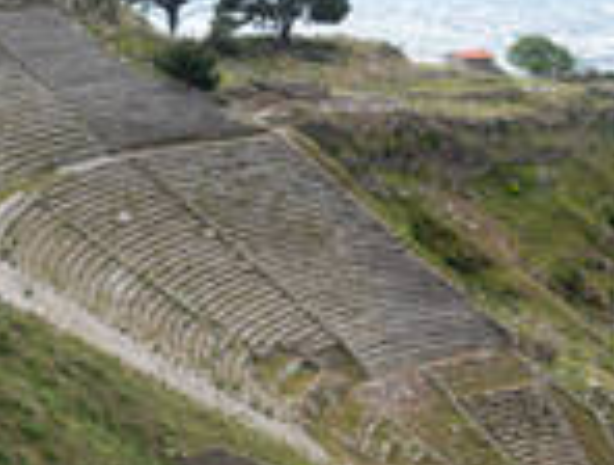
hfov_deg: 20.2
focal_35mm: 97
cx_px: 257
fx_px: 1726
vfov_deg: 15.1
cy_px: 461
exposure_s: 1/60
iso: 100
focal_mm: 16
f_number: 8
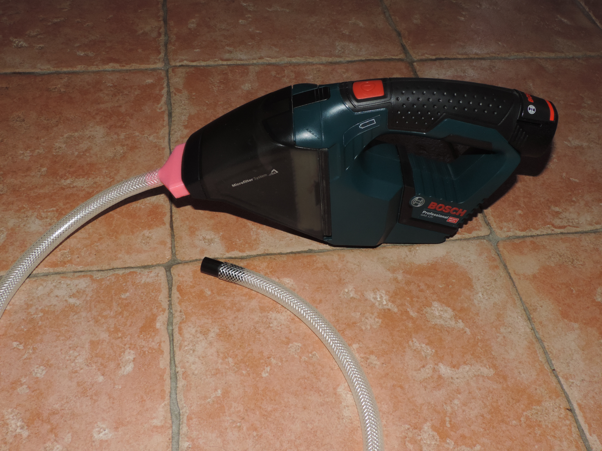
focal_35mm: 35
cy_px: 226
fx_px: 609
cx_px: 301
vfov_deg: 40.7
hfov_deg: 52.6
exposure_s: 1/30
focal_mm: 6.2
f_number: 7.2
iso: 200
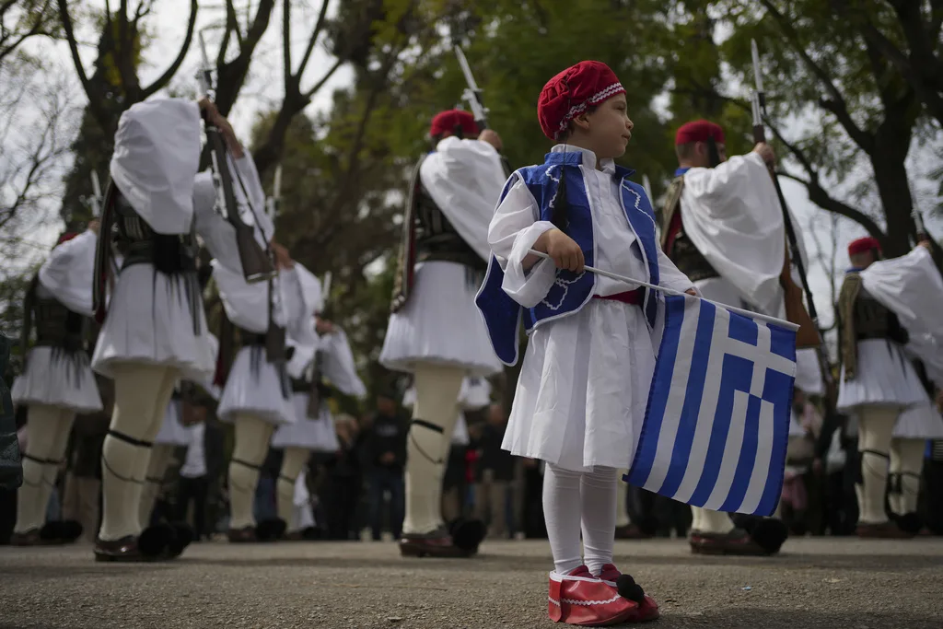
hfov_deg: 54.4
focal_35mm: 35
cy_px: 314
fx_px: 917
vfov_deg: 37.9
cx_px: 472
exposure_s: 1/5000
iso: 100
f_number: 1.8
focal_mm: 35
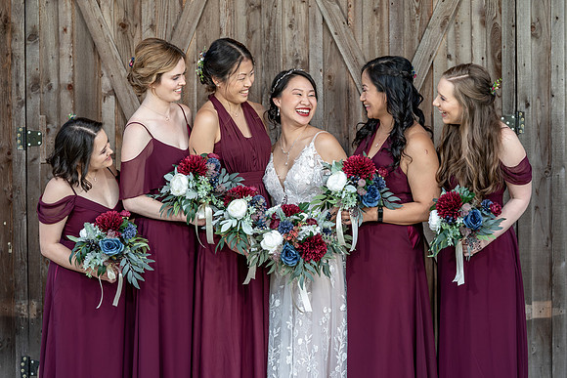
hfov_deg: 20.6
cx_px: 282
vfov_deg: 13.8
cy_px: 189
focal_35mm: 99
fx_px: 1563
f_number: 4
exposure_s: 1/200
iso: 250
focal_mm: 98
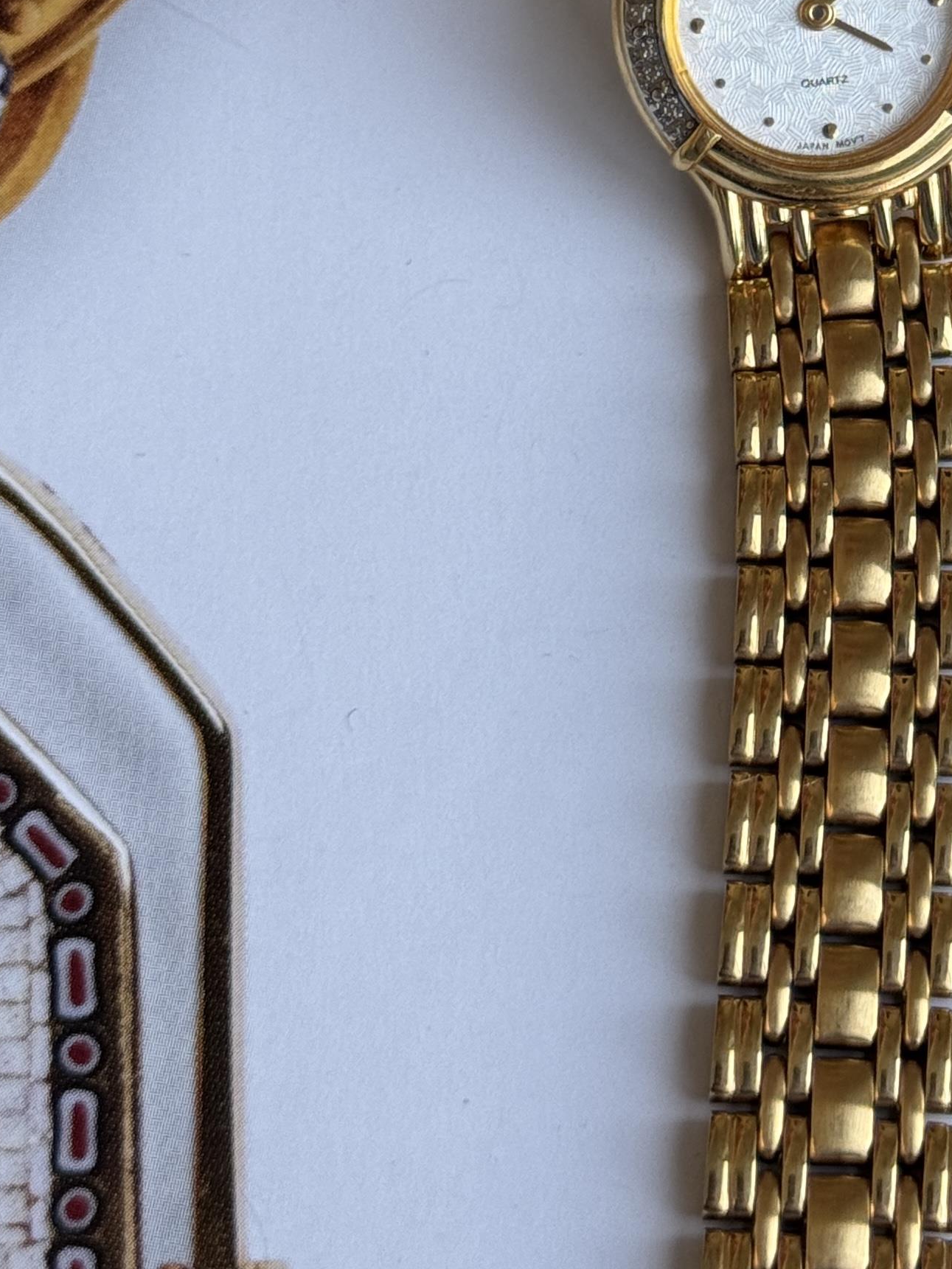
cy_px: 118
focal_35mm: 103
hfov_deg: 14.2
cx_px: 870
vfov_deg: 18.7
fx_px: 3776
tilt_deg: -64.5
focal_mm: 6.76
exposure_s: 1/154
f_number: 1.78
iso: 50
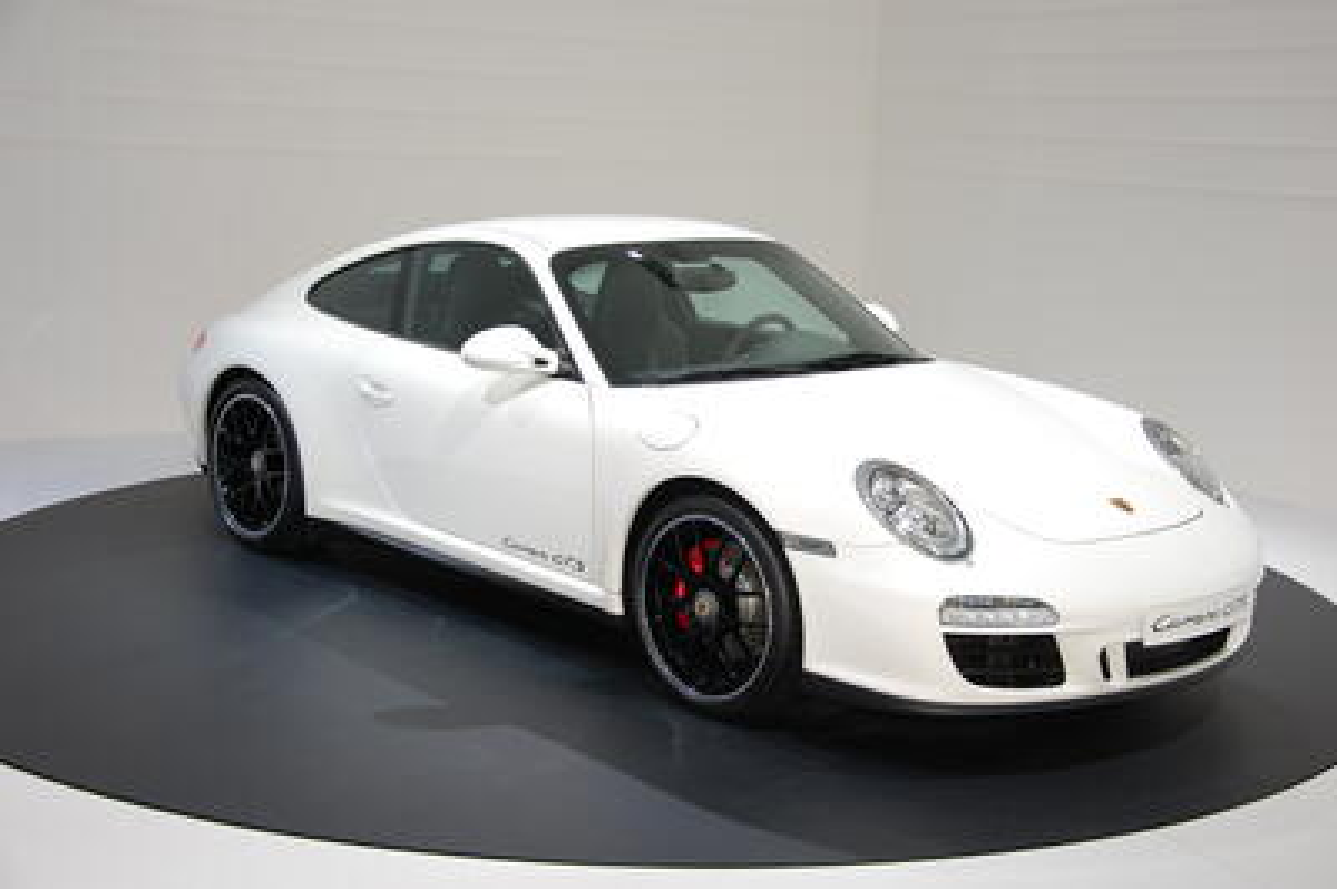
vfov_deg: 28.0
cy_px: 444
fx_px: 1781
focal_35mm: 48
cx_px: 668
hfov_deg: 41.1
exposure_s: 1/100
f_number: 5
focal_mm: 32
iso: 200
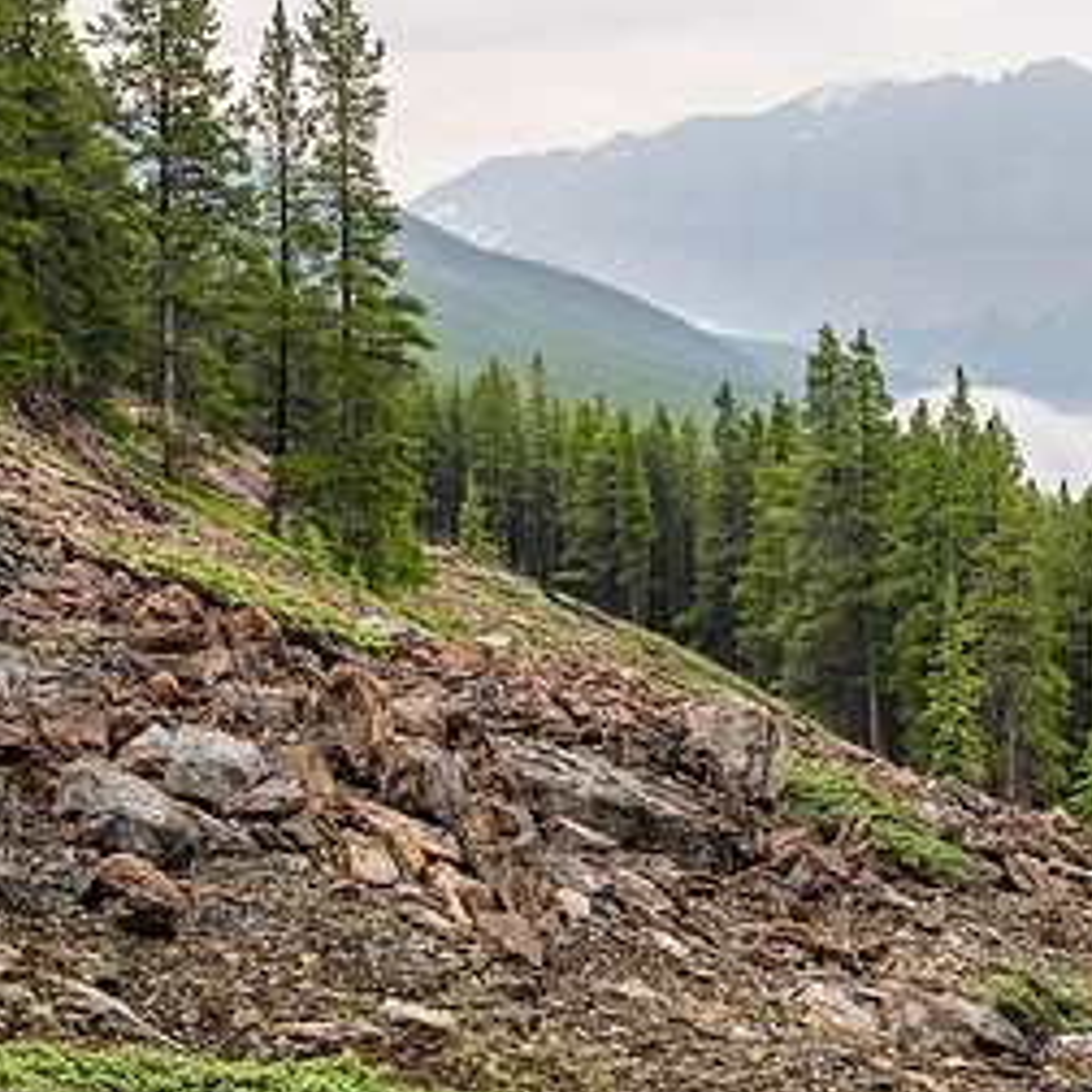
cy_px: 509
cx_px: 832
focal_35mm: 65
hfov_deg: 26.1
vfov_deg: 26.5
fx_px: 2320
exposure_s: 1/60
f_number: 8
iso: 200
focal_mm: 16
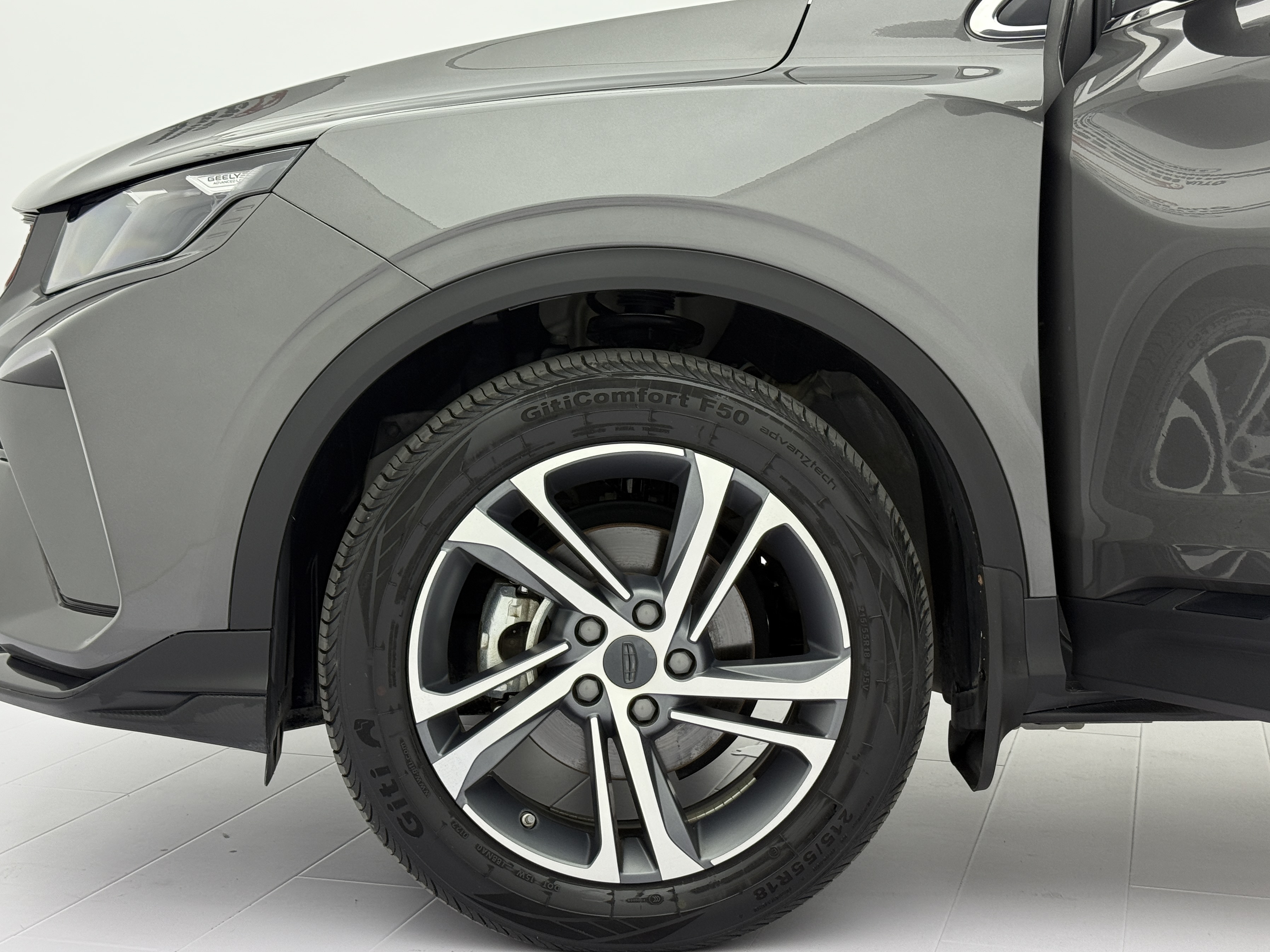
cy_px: 456
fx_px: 1981
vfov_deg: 27.0
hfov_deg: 35.5
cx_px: 601
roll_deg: -0.7
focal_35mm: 54
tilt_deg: -4.1
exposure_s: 1/100
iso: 50
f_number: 1.78
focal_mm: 6.76
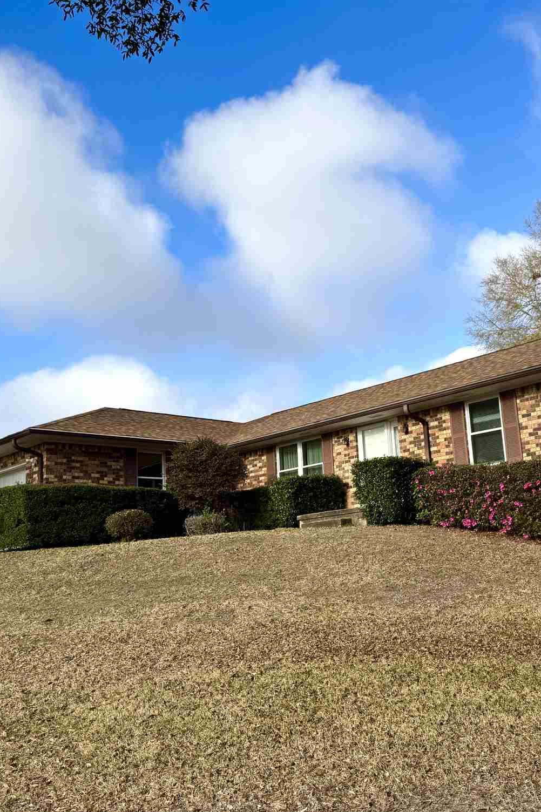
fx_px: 767
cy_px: 414
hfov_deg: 38.8
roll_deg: +3.4
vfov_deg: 55.8
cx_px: 316
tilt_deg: +11.3
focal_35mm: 34
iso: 80
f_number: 1.78
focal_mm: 6.76
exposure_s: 1/3413
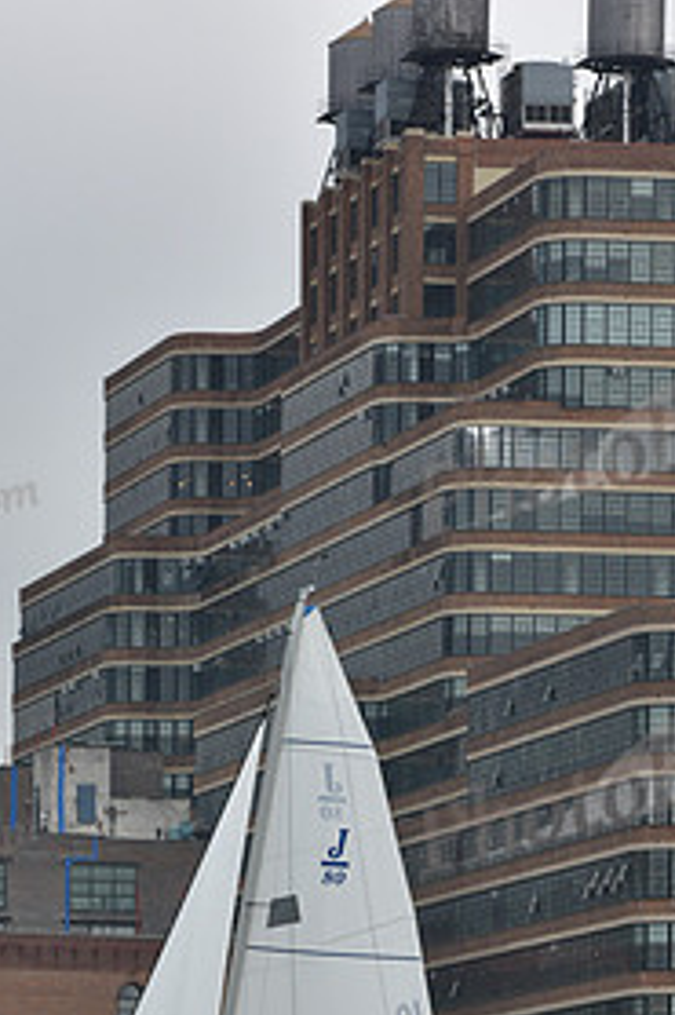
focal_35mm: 282
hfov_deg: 4.9
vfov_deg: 7.3
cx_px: 228
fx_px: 7941
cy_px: 1022
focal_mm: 135
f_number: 10
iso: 400
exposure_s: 1/800
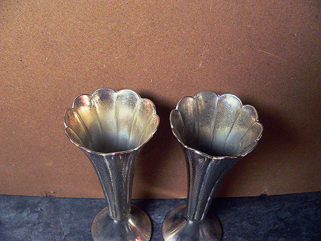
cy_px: 120
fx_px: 334
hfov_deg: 51.4
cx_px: 160
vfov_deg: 39.7
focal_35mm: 36
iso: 400
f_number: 2.8
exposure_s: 1/20
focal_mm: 6
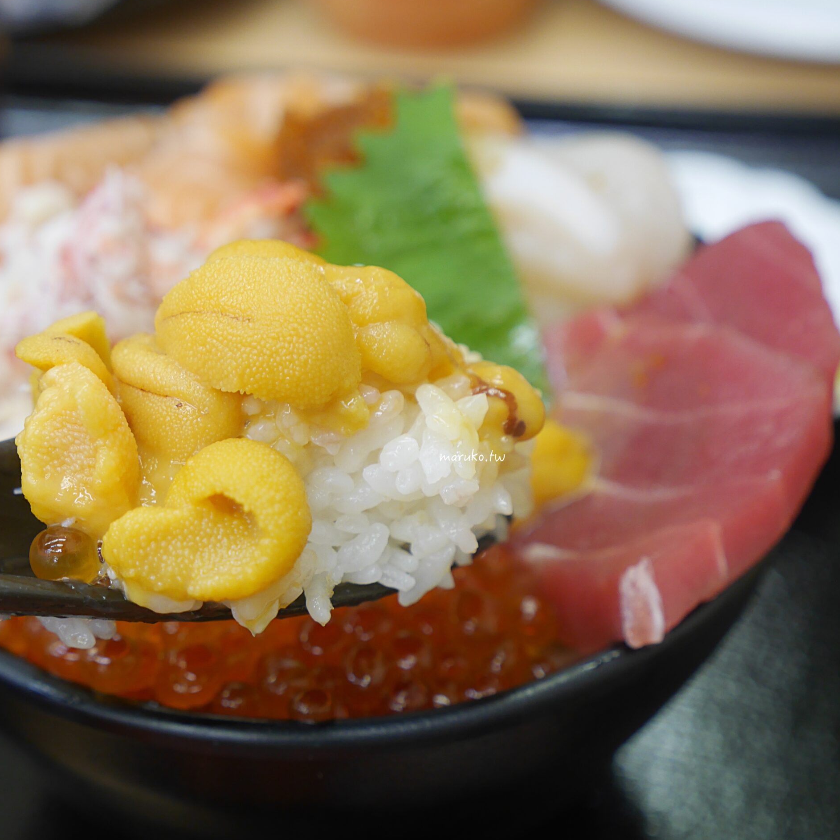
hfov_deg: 23.9
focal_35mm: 72
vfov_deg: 24.0
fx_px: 1977
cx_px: 275
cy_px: 422
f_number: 4
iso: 640
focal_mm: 30
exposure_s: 1/60
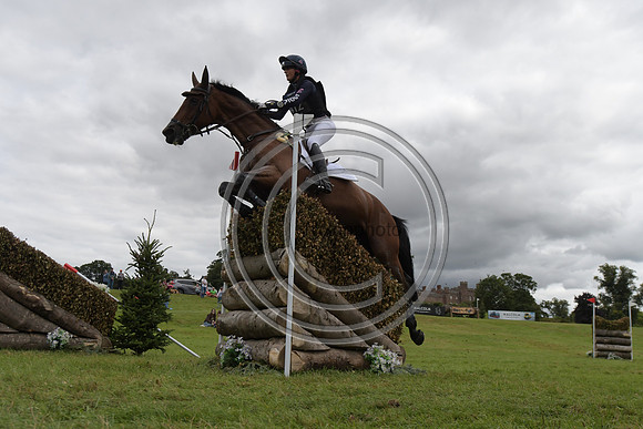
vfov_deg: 40.0
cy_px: 214
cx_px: 322
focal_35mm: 33
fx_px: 590
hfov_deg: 57.2
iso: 720
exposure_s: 1/4000
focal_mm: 22
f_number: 5.6
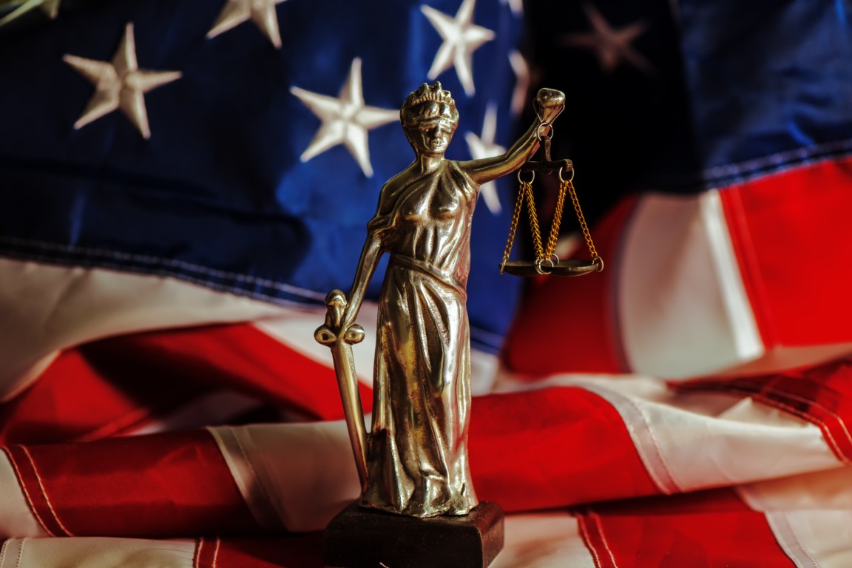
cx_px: 426
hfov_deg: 19.5
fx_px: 2485
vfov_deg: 13.0
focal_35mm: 105
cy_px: 284
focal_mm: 105
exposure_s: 1/200
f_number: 5
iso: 200
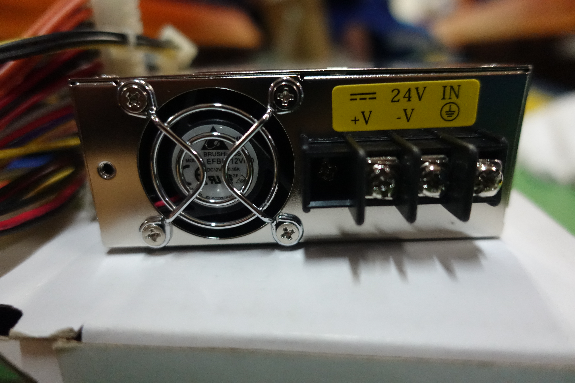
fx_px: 383
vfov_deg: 53.1
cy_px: 192
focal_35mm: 24
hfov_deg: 73.7
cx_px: 288
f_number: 1.8
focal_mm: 8.8
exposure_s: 1/125
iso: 3200
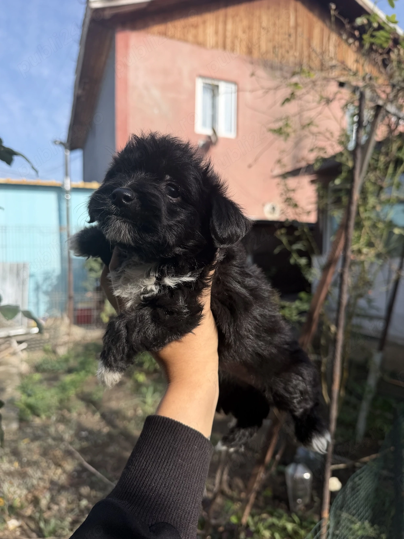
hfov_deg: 56.8
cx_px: 202
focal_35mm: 24
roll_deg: -0.7
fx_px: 374
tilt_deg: -3.6
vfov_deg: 71.6
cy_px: 270
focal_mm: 6.76
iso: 80
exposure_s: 1/2907
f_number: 1.78
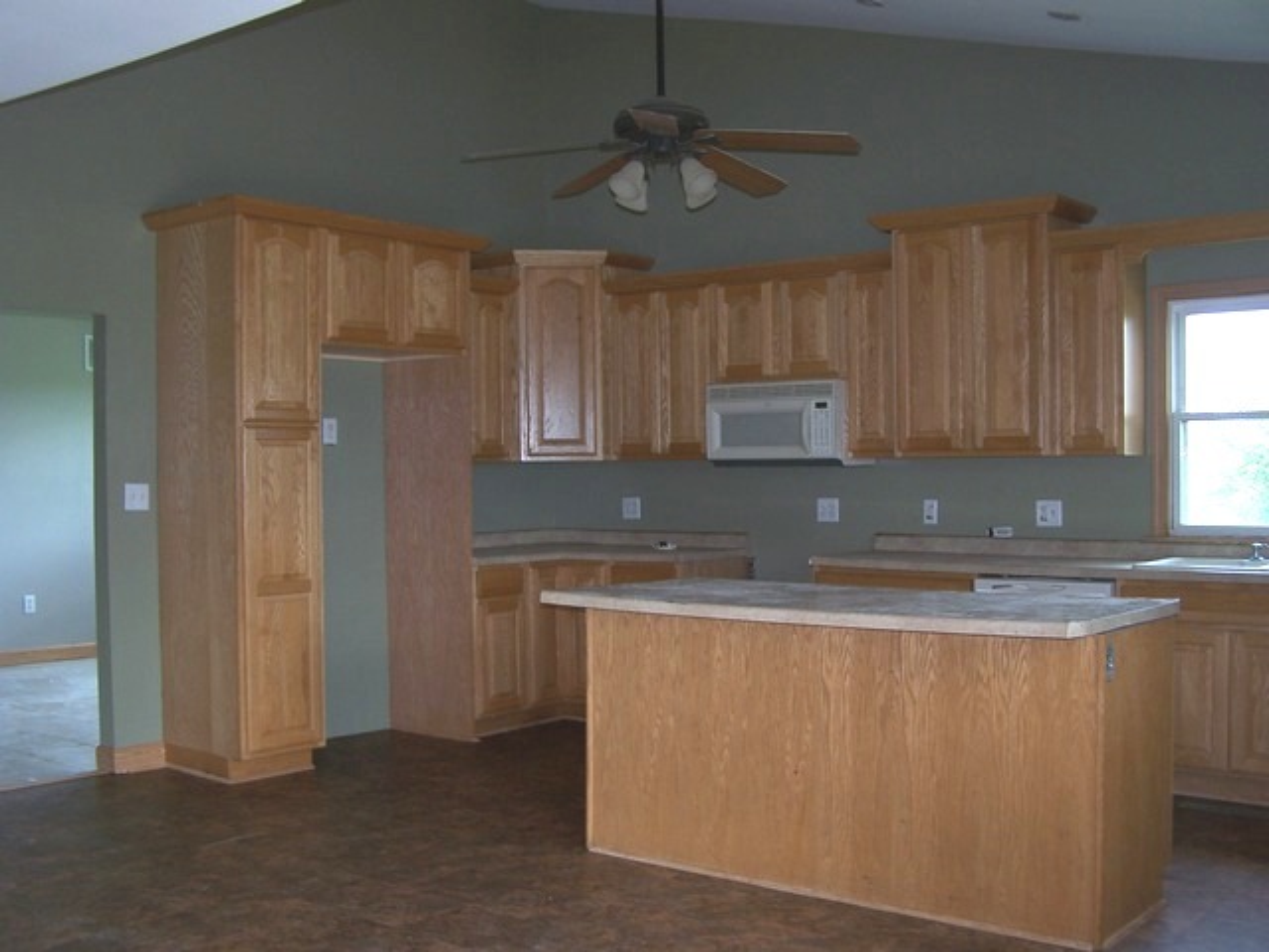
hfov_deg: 49.0
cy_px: 476
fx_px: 1393
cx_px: 634
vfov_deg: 37.7
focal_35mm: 38
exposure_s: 1/60
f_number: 2.8
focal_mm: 6.3
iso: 80
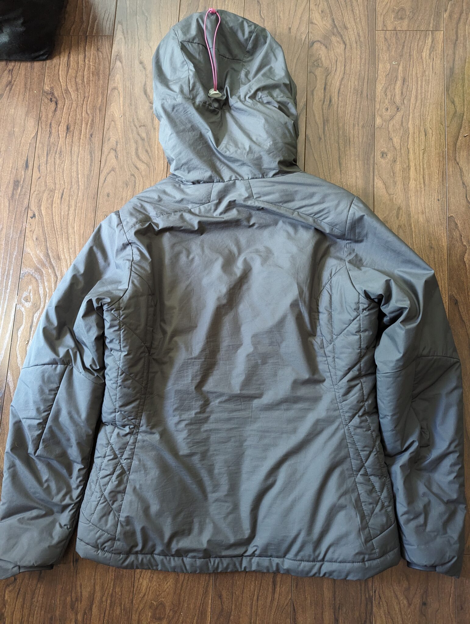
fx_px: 433
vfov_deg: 71.5
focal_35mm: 24
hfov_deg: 56.9
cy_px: 312
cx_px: 235
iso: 499
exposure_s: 1/26
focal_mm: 6.81
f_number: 1.85
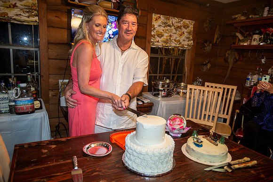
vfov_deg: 51.2
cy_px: 91
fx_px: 189
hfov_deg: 71.5
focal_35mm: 25
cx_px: 136
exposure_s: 1/100
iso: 1600
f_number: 2.8
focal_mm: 25
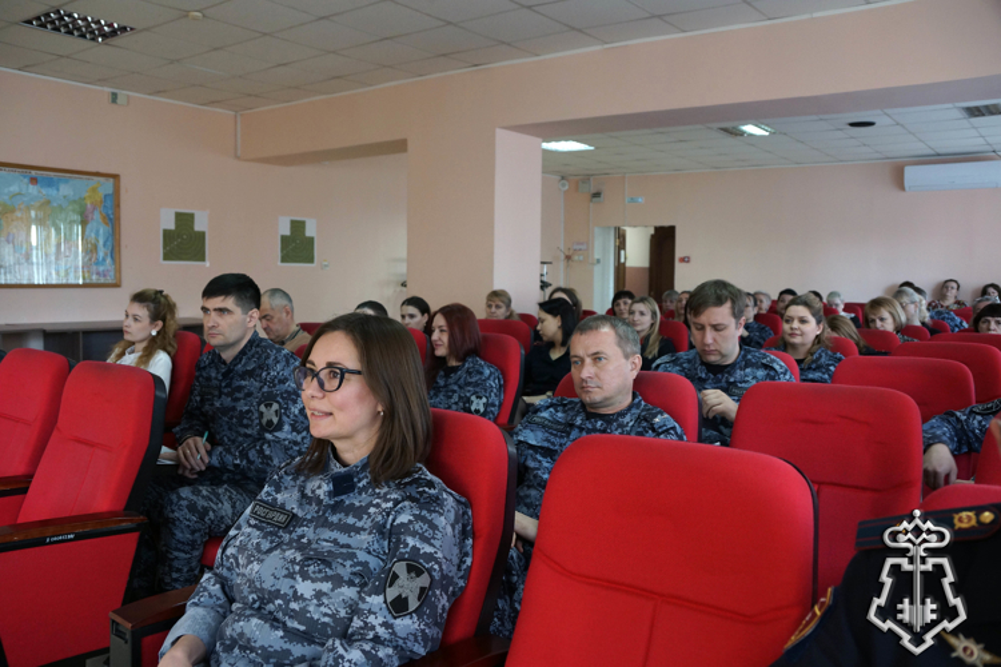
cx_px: 500
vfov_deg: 43.6
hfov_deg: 61.9
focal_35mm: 30
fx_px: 834
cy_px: 334
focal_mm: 20
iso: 500
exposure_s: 1/60
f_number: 4
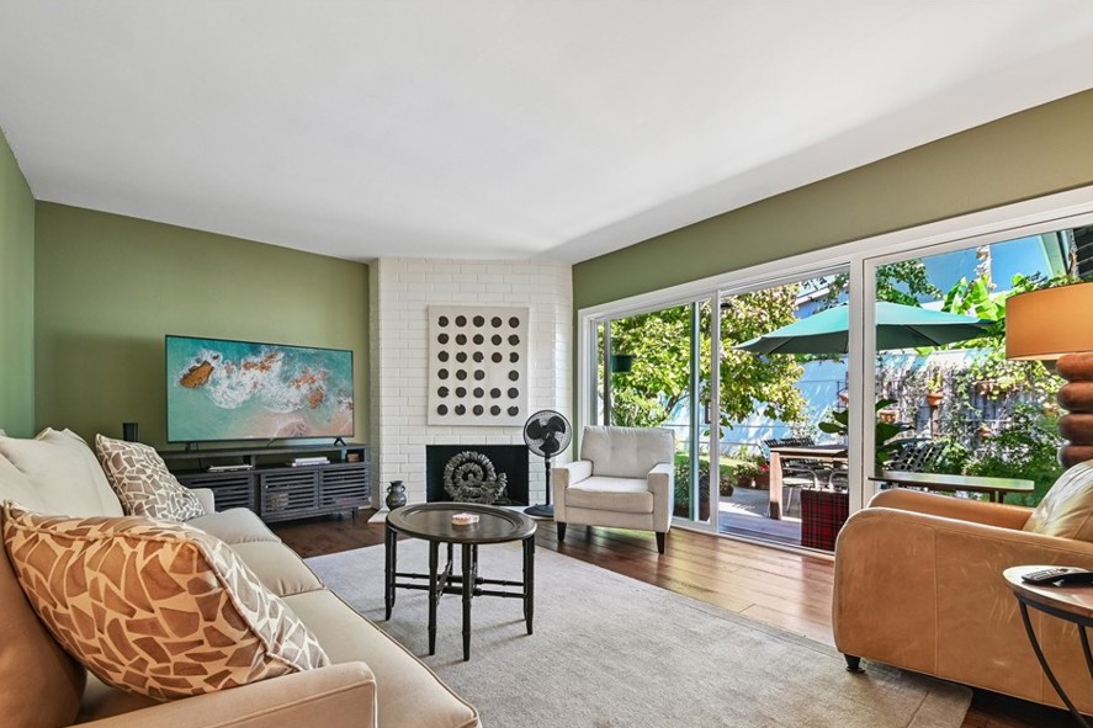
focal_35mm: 15
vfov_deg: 76.9
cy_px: 416
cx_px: 503
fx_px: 455
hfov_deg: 100.2
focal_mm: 13
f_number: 8
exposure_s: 1/3.33
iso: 250
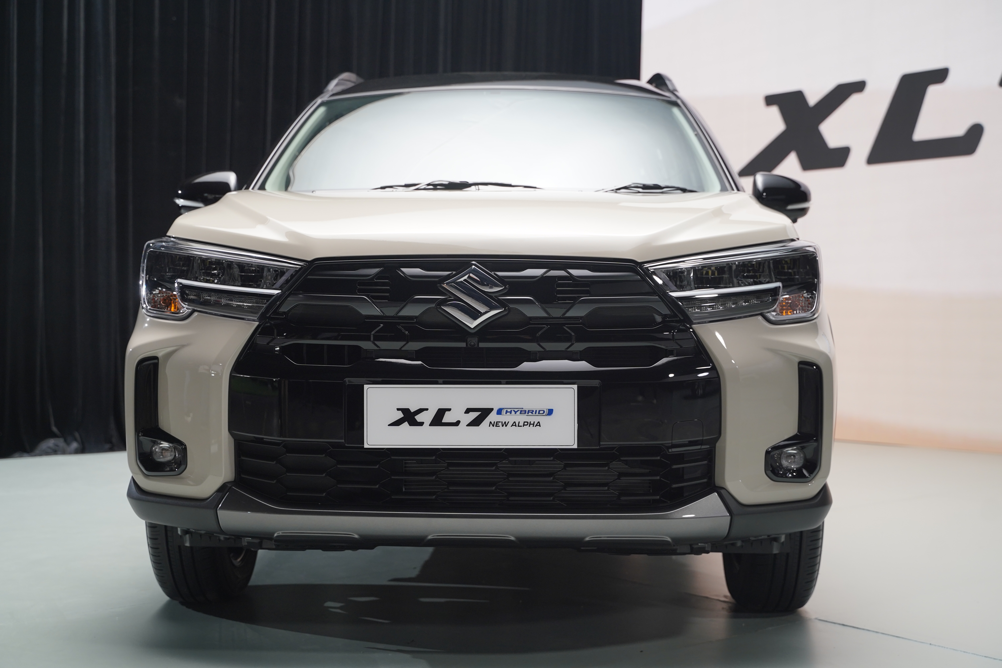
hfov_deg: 41.1
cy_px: 334
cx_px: 501
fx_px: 1336
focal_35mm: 48
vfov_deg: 28.1
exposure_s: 1/100
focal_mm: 48
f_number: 3.5
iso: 800
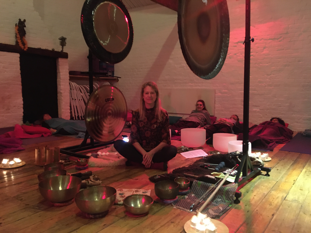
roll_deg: -0.2
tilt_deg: -5.8
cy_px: 116
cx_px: 156
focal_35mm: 29
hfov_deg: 61.7
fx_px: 261
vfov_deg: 48.2
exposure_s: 1/17
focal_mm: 4.15
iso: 640
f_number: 2.2
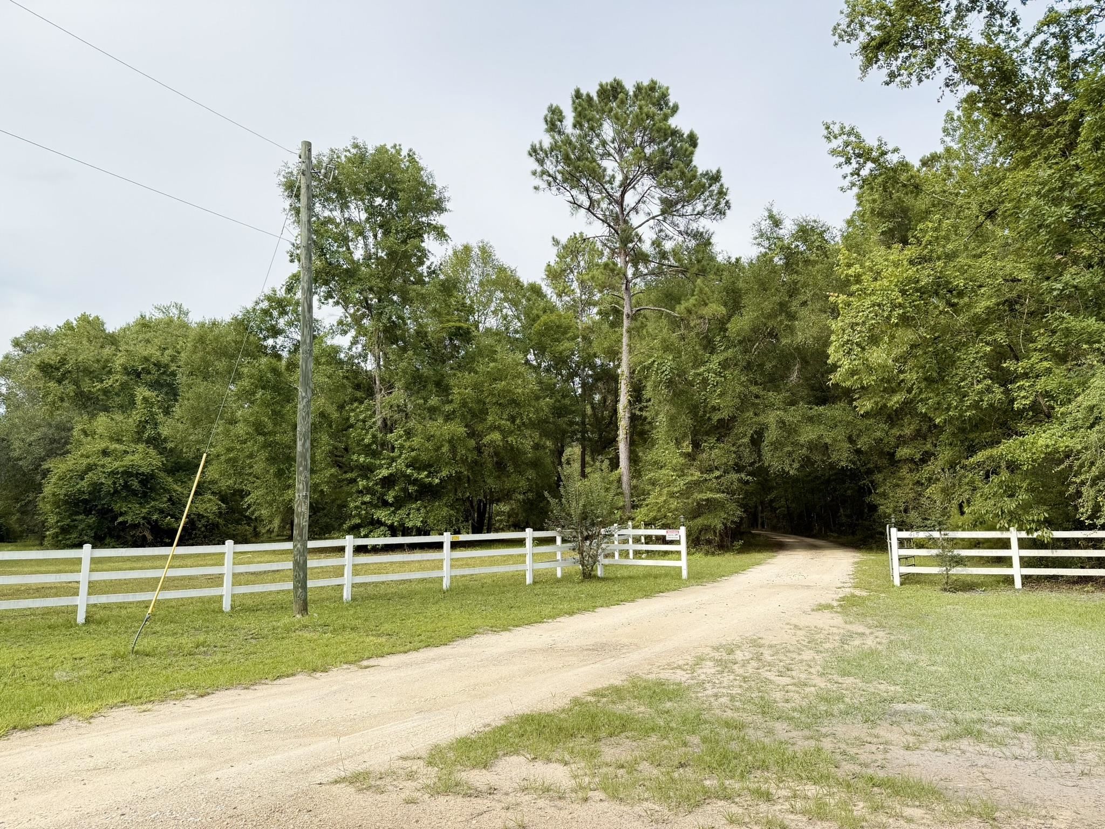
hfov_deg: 71.6
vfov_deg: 56.8
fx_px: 766
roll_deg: +0.2
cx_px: 552
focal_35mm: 24
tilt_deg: +7.1
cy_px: 414
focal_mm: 6.76
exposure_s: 1/1156
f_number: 1.78
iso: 100
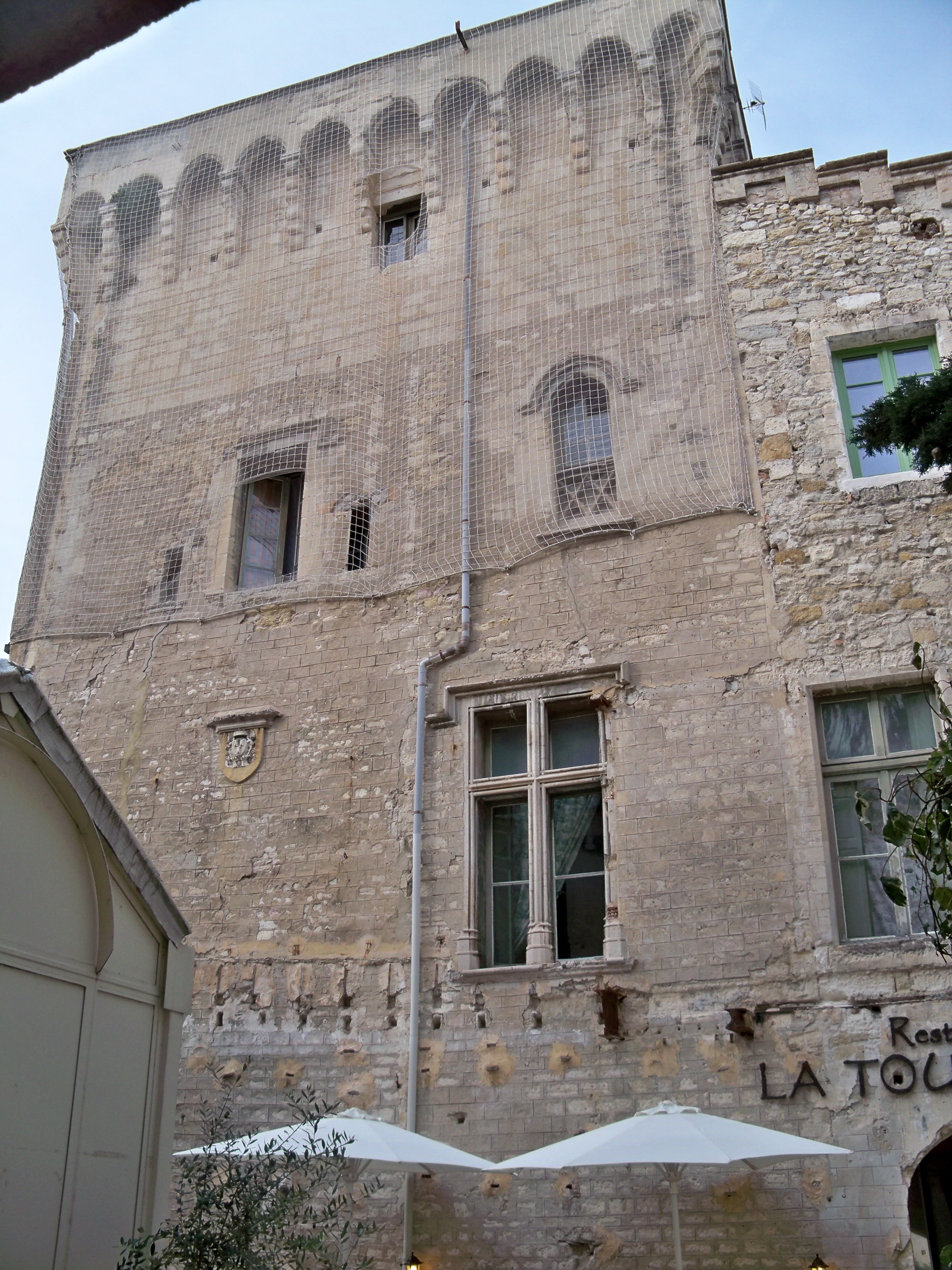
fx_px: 1283
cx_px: 476
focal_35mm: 35
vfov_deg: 52.6
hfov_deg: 40.7
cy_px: 635
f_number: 3.5
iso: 100
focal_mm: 6.2
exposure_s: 1/250
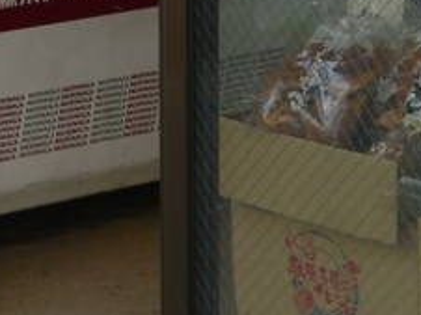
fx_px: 2928
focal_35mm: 241
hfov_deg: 8.2
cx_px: 373
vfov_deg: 6.1
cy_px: 54
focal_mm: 14.2
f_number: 4
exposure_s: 1/100
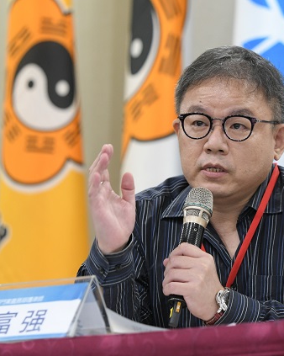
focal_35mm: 288
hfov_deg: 5.4
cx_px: 147
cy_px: 178
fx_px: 3025
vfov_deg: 6.7
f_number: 3.2
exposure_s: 1/160
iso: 1600
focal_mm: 135
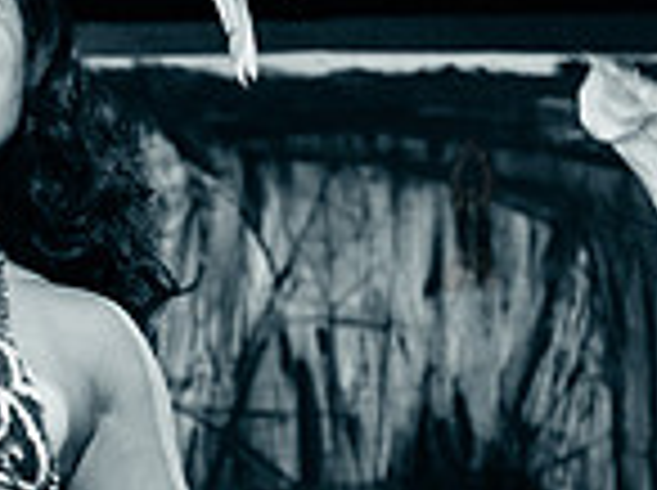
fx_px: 2539
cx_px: -112
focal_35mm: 134
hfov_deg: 14.3
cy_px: 429
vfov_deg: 11.0
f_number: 2
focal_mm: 35
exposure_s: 1/500
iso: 3200
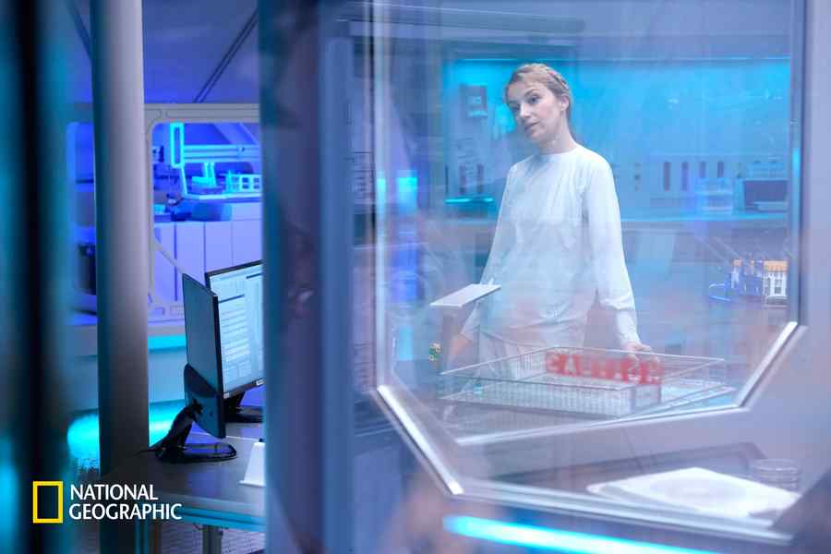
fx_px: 1916
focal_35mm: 83
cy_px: 277
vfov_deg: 16.5
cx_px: 416
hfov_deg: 24.5
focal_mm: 55
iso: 4000
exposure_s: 1/80
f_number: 3.6
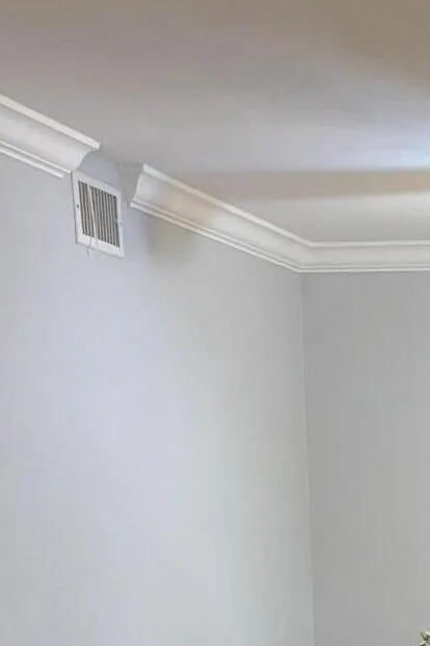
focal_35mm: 87
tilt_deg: -11.1
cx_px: 604
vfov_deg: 21.5
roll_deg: -0.2
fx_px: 1560
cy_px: 801
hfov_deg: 14.8
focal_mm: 5.96
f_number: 1.6
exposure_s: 1/60
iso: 200
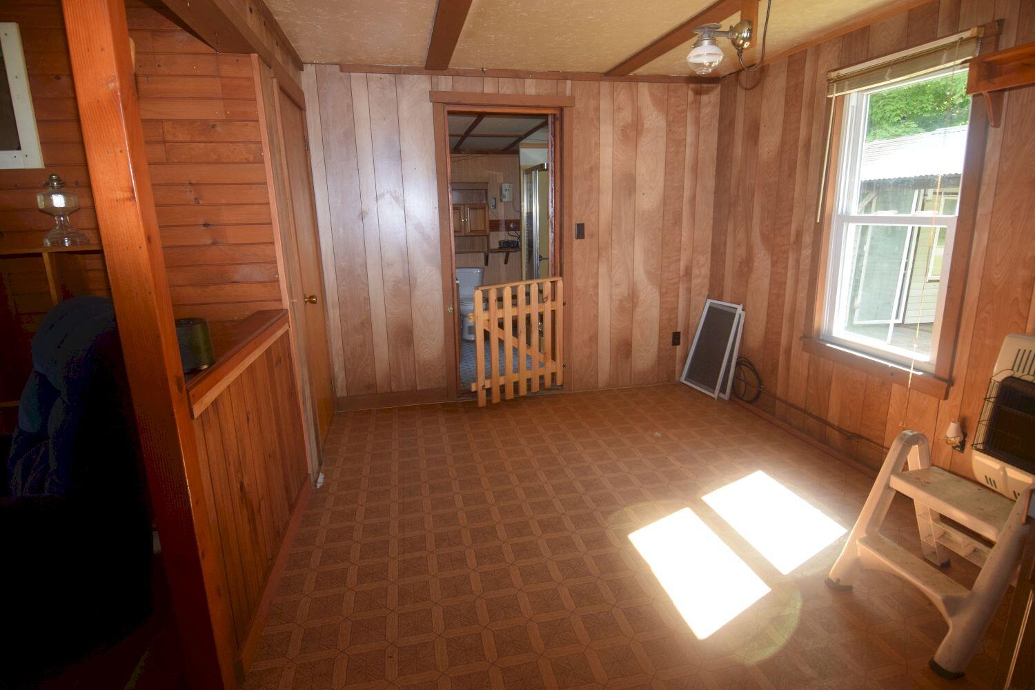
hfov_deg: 90.0
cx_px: 518
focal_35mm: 18
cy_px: 345
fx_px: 517
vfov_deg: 67.4
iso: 720
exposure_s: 1/125
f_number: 5.6
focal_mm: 12
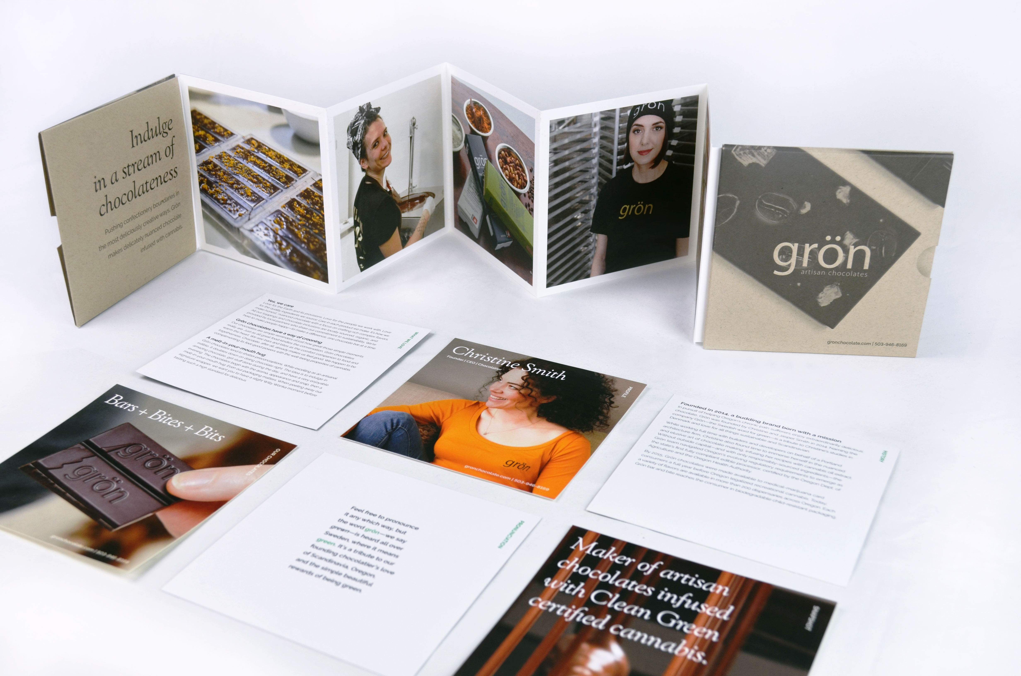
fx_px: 1189
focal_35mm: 42
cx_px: 510
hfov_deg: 46.5
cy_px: 338
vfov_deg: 31.8
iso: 200
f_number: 5.6
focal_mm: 28
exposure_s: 1/125
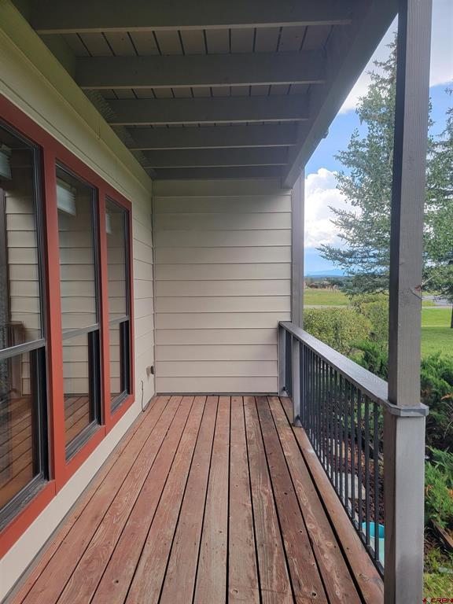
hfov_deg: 56.8
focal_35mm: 24
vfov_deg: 71.6
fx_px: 419
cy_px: 302
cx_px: 226
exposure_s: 1/120
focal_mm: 6.7
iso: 25
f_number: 1.8
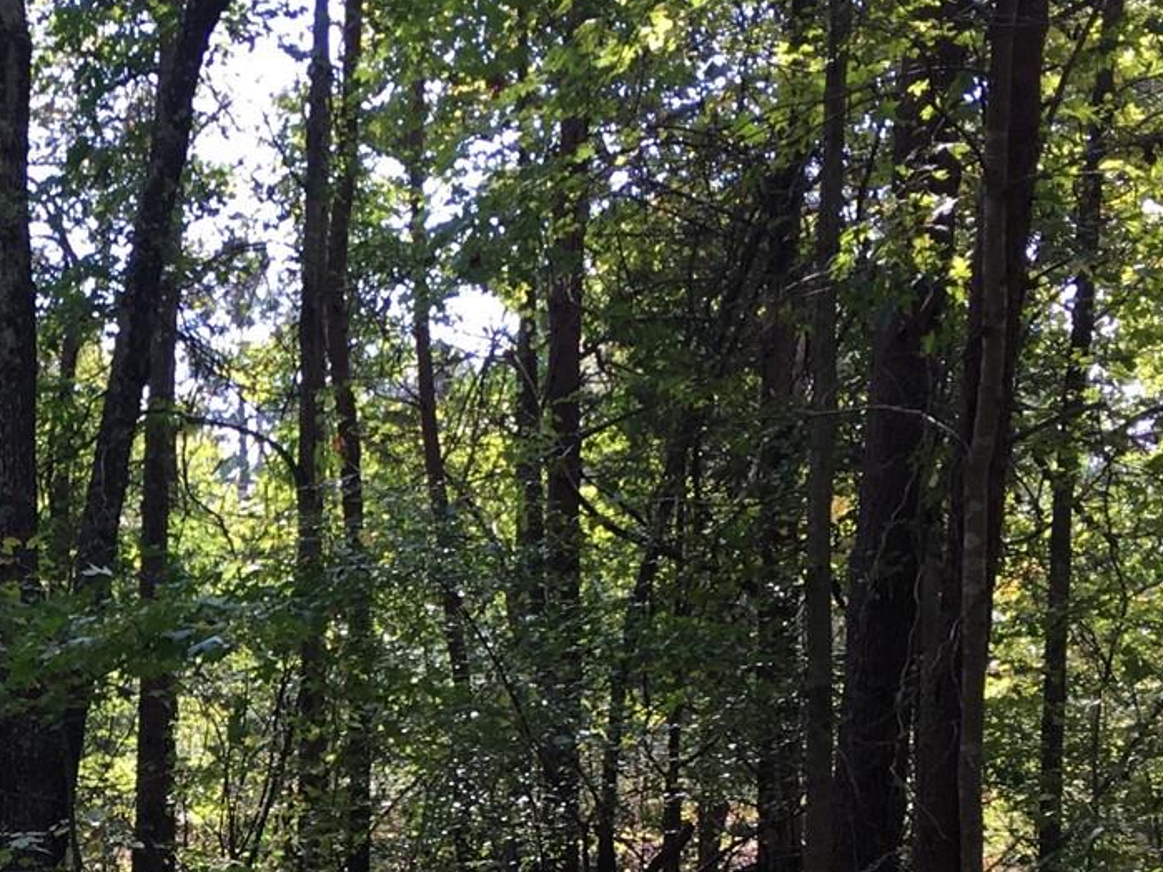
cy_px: 857
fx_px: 2855
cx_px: -105
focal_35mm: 85
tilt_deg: +3.8
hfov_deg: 21.8
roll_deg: -0.3
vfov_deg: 17.0
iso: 32
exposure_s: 1/120
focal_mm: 4.15
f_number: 2.2
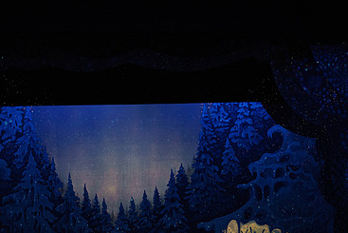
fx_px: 1267
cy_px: 164
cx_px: 121
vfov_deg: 10.5
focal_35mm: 131
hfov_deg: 15.6
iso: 5000
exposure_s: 1/320
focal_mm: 83
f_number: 2.8
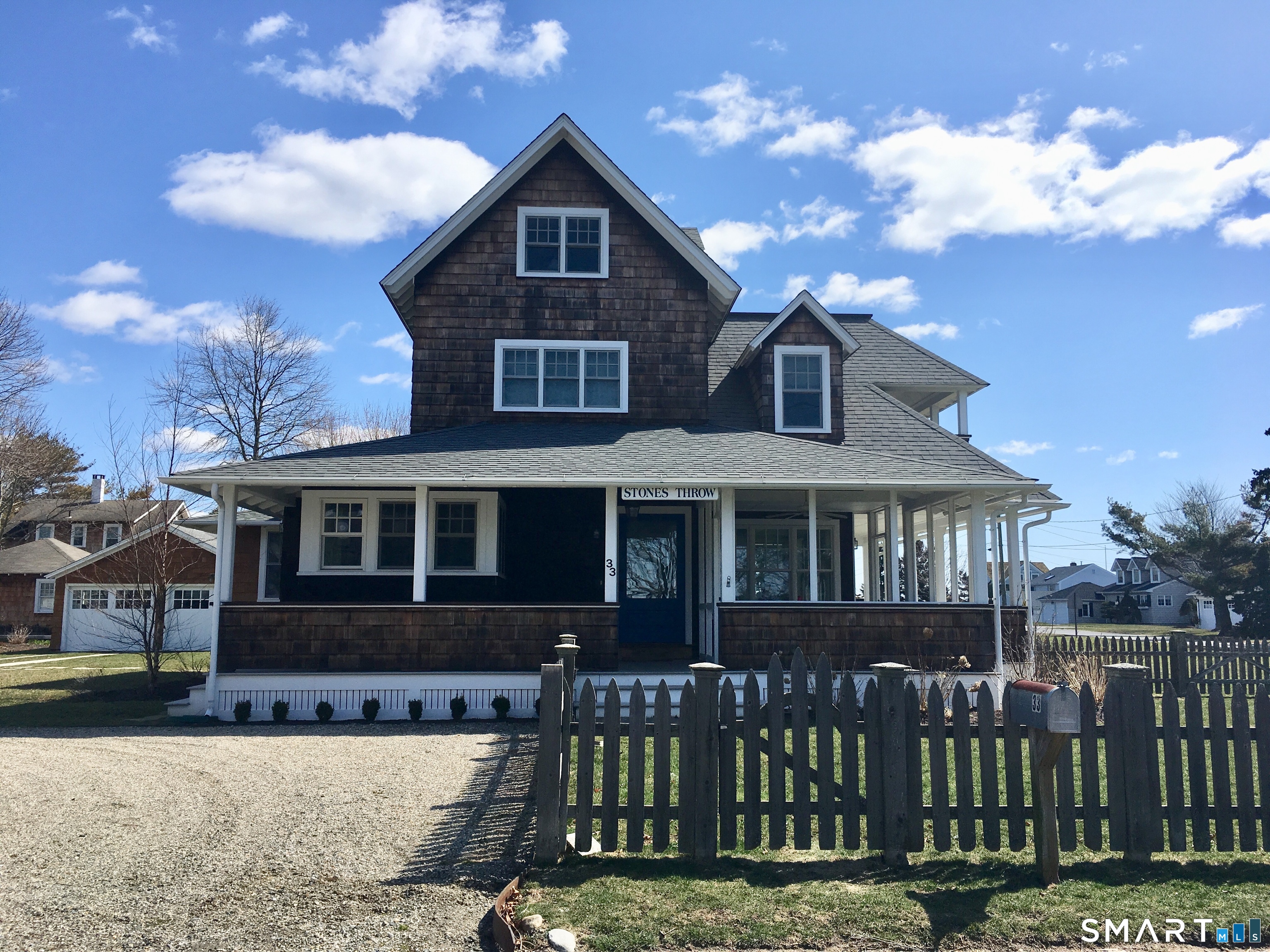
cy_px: 476
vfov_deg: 48.2
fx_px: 1064
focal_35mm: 29
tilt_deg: +6.4
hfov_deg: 61.7
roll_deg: -0.3
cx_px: 635
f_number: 2.2
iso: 25
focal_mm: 4.15
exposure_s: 1/1972
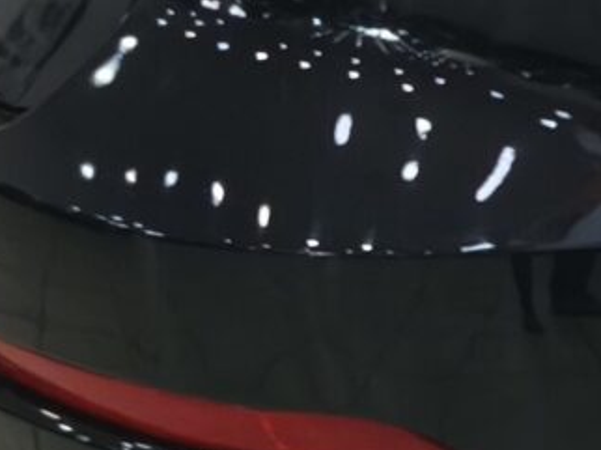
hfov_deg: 9.5
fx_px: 3175
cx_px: 1499
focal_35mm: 183
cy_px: -194
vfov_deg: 8.0
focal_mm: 5.35
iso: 200
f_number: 1.7
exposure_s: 1/50
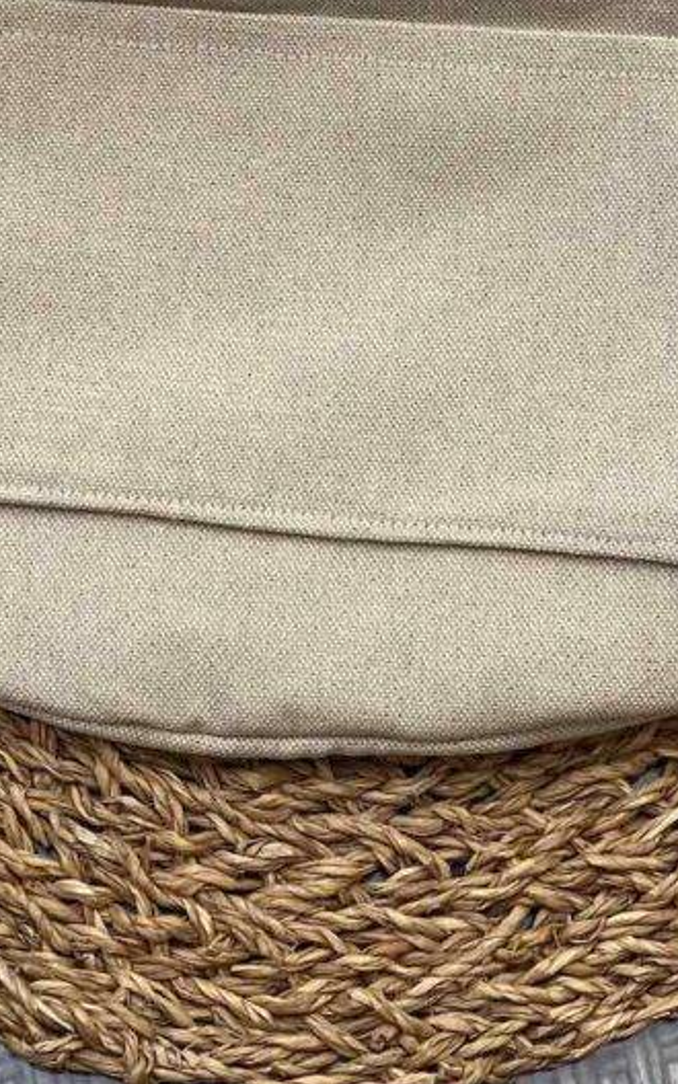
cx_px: 257
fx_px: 3163
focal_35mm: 107
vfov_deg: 19.3
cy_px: 222
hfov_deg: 12.2
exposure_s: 1/254
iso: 20
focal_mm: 6
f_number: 2
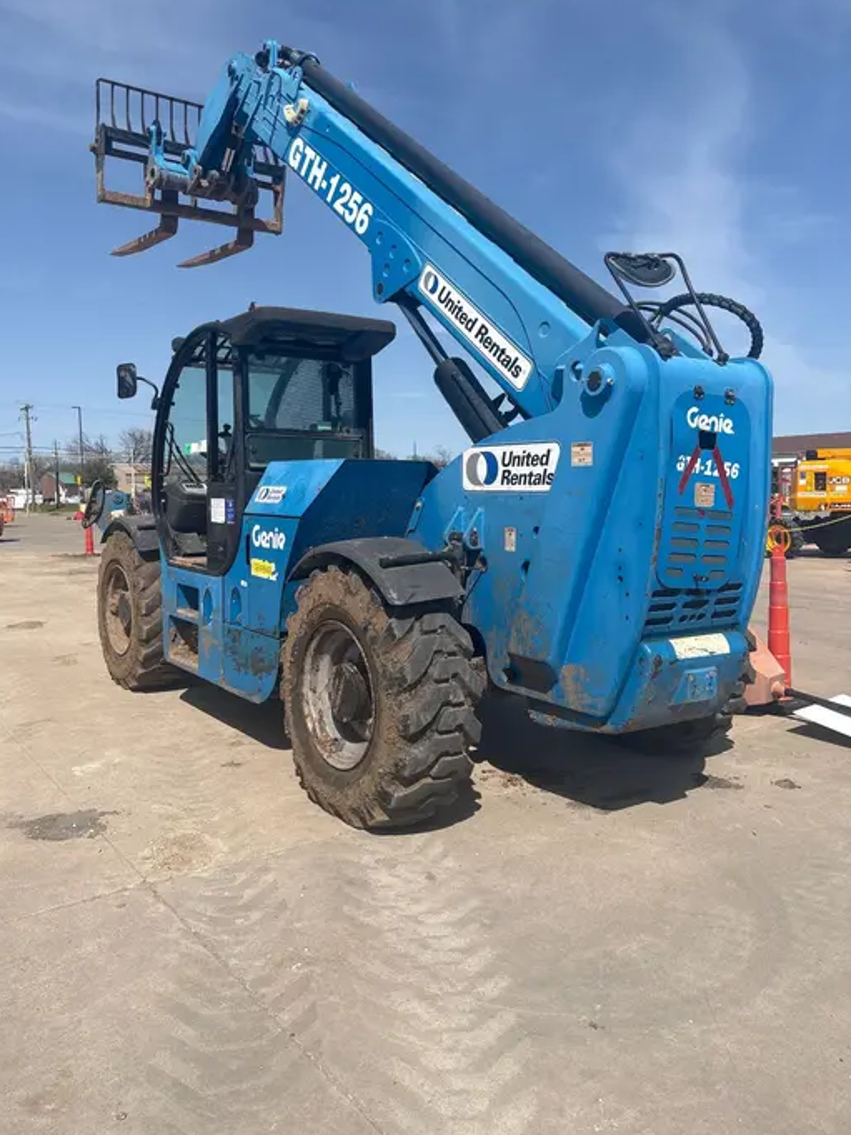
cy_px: 536
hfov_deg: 49.7
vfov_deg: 63.4
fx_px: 918
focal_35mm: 28
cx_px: 396
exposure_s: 1/4854
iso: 50
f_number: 1.6
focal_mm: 5.96
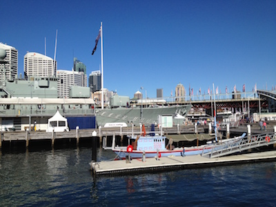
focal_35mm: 35
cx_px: 138
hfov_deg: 52.6
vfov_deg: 40.7
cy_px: 104
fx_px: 279
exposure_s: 1/3067
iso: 64
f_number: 2.4
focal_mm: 4.28
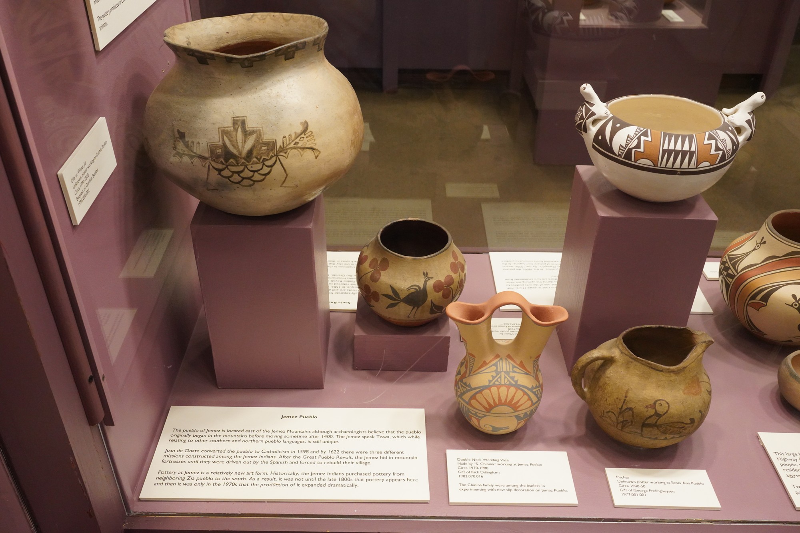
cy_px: 266
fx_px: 733
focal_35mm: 33
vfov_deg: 40.0
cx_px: 400
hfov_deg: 57.2
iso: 6400
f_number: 8
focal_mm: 33
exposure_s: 1/100
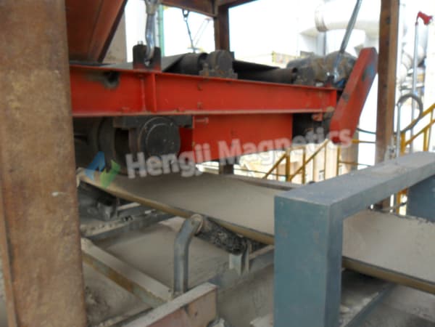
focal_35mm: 27
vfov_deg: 51.4
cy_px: 164
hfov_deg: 65.3
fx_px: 339
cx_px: 218
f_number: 3.5
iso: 100
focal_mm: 4.9
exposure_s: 1/350
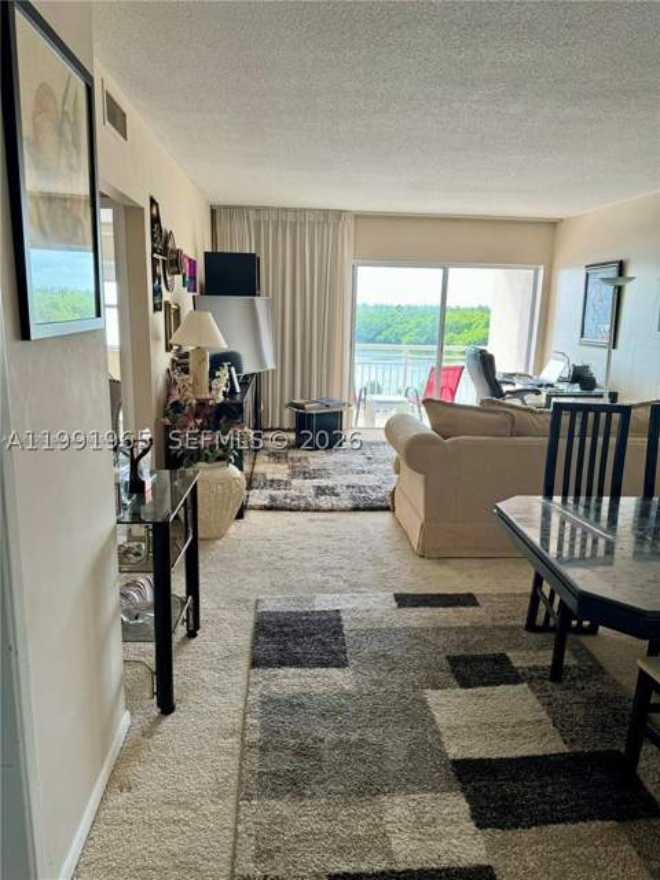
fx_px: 610
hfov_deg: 56.8
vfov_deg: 71.6
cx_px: 330
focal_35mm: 24
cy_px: 440
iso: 64
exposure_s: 1/168
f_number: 1.78
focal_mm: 6.86
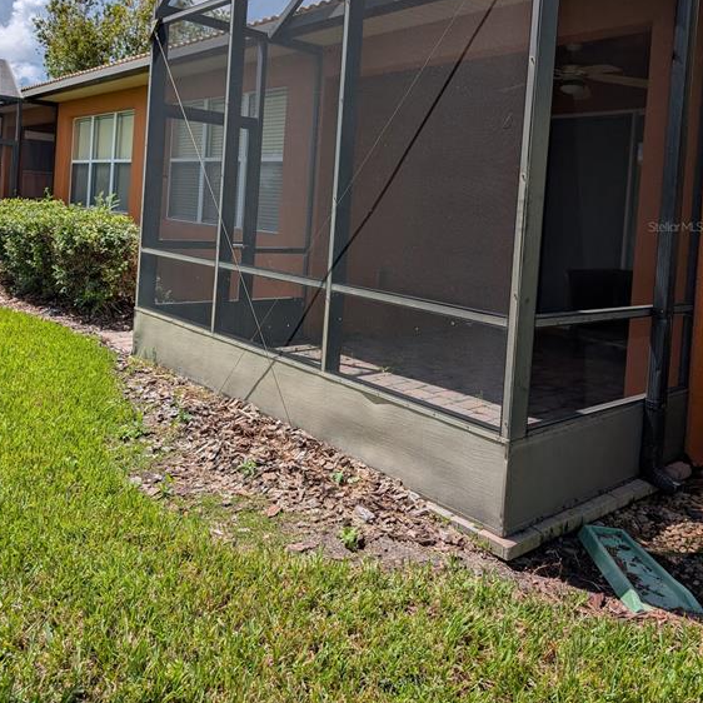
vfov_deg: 54.3
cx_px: 344
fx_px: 666
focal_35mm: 29
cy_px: 226
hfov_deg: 55.6
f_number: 1.68
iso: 22
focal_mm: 6.9
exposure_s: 1/1637
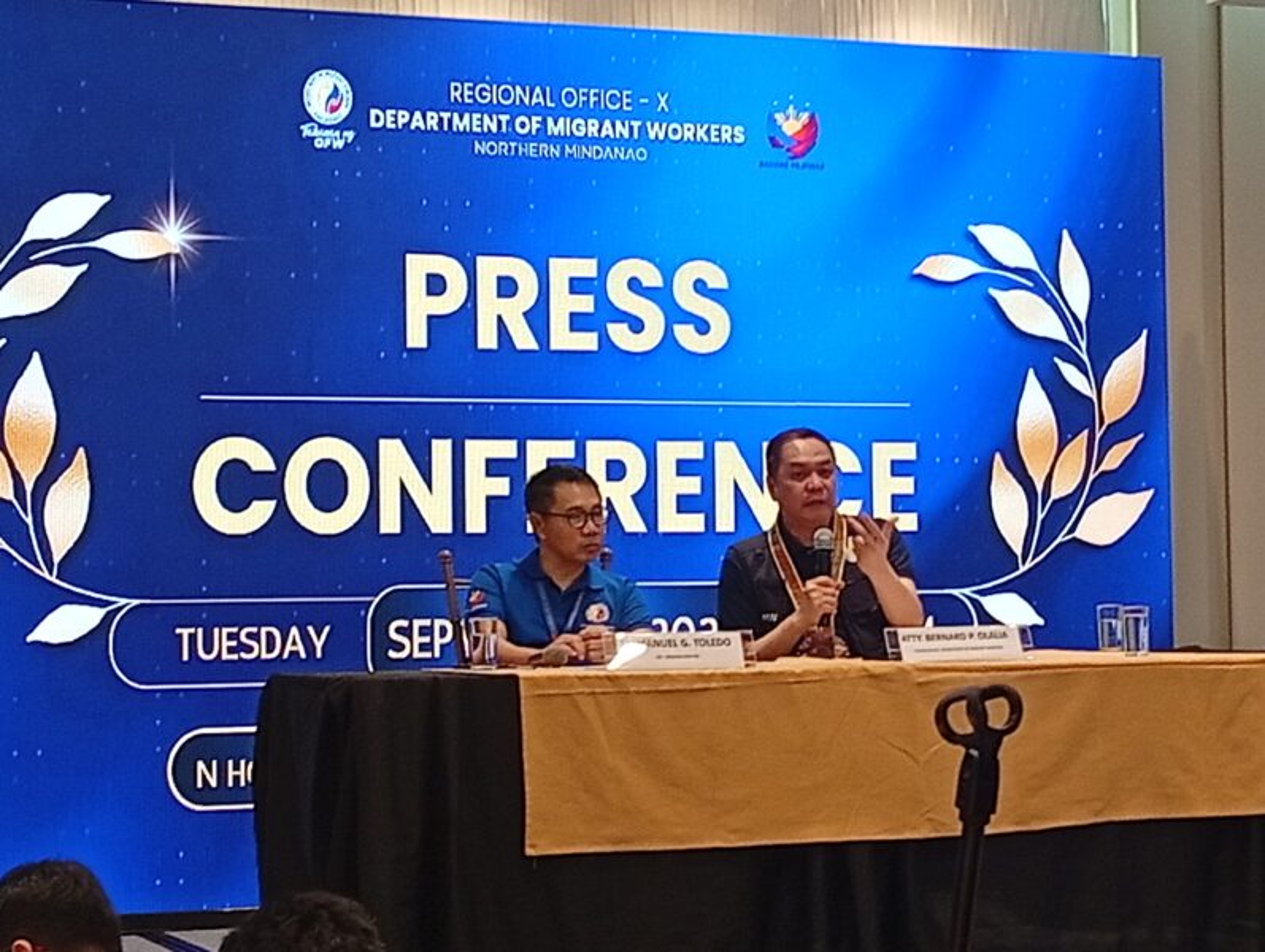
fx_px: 3403
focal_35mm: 93
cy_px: 476
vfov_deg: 15.9
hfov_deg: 21.1
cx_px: 632
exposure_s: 1/30
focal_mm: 3.98
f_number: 1.8
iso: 329
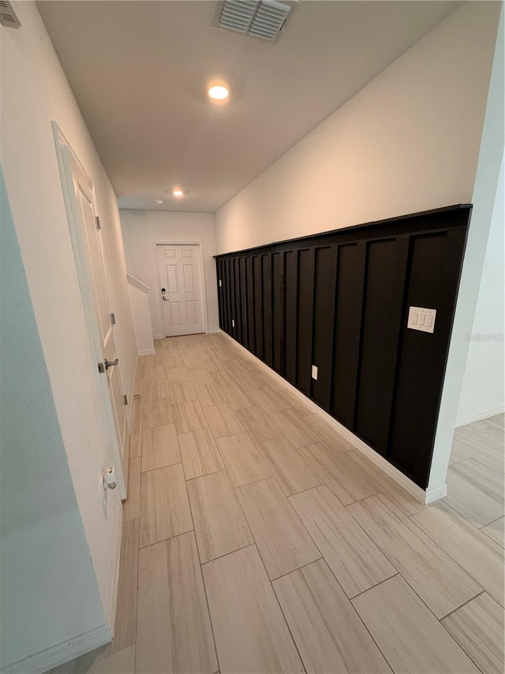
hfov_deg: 85.7
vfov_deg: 102.1
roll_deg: +1.9
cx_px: 252
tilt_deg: -12.9
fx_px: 272
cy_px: 337
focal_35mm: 14
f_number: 2.2
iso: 250
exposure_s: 1/60
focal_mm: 2.22
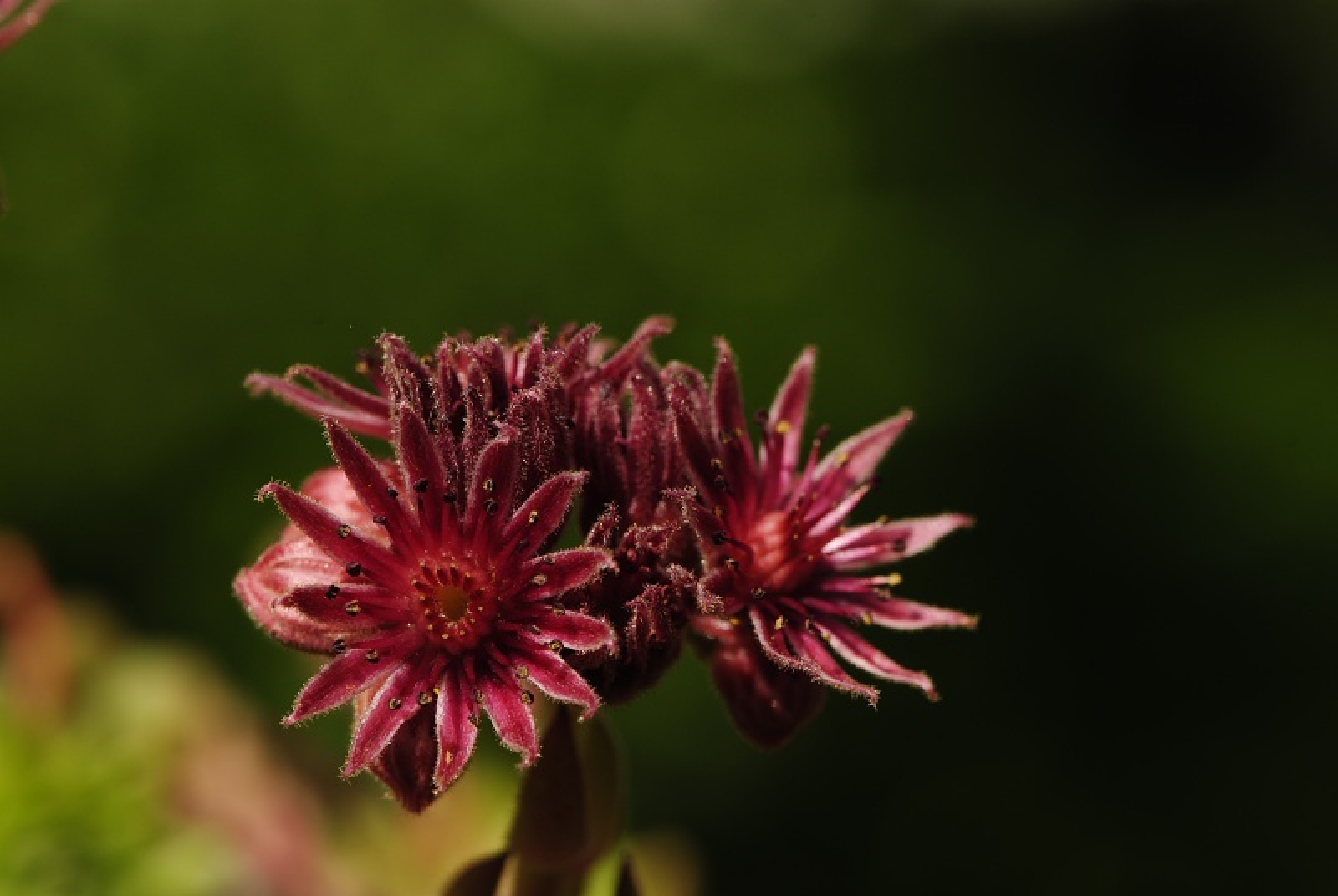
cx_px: 669
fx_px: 4746
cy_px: 448
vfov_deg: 10.8
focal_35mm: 128
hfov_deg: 16.0
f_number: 9
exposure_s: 1/250
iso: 100
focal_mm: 85
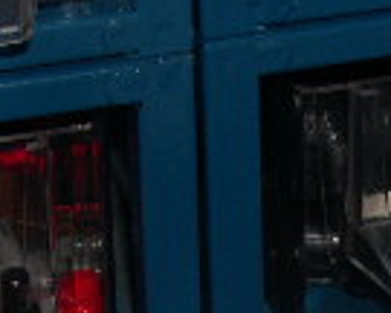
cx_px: 324
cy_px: 435
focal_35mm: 194
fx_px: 2245
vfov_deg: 7.9
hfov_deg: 9.9
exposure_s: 1/60
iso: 100
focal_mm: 9
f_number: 8
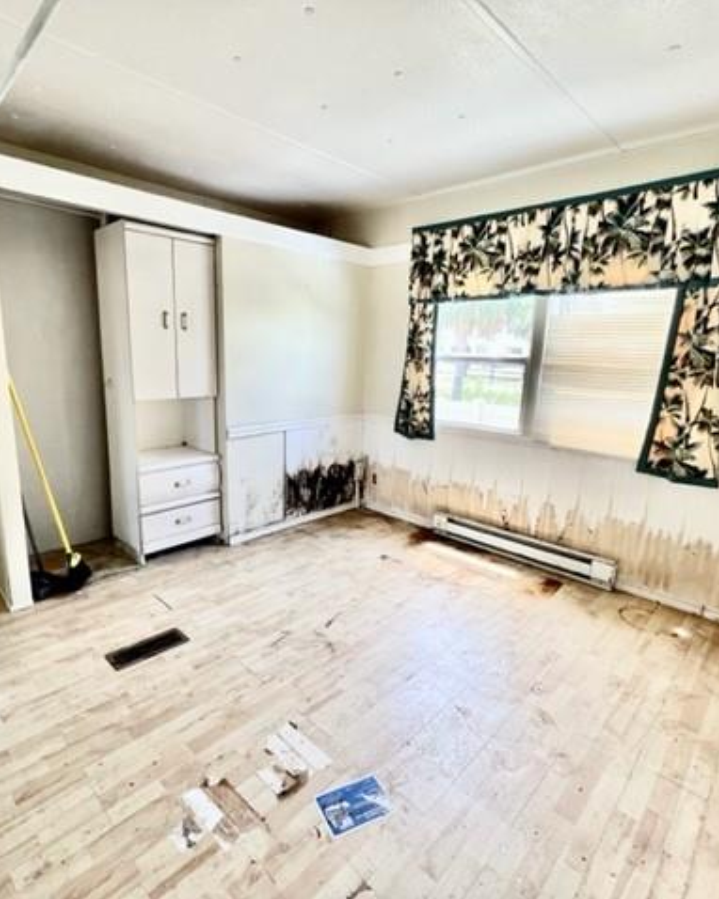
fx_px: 452
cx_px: 316
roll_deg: -1.4
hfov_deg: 76.6
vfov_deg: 89.7
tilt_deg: -12.5
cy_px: 450
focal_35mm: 17
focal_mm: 1.57
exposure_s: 1/122
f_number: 1.8
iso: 80
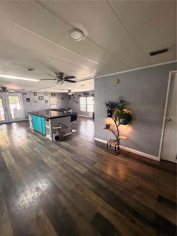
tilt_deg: -10.3
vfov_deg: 102.1
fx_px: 95
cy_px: 118
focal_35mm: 14
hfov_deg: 85.7
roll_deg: +1.0
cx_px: 88
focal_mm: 2.22
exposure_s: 1/60
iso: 500
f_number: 2.2
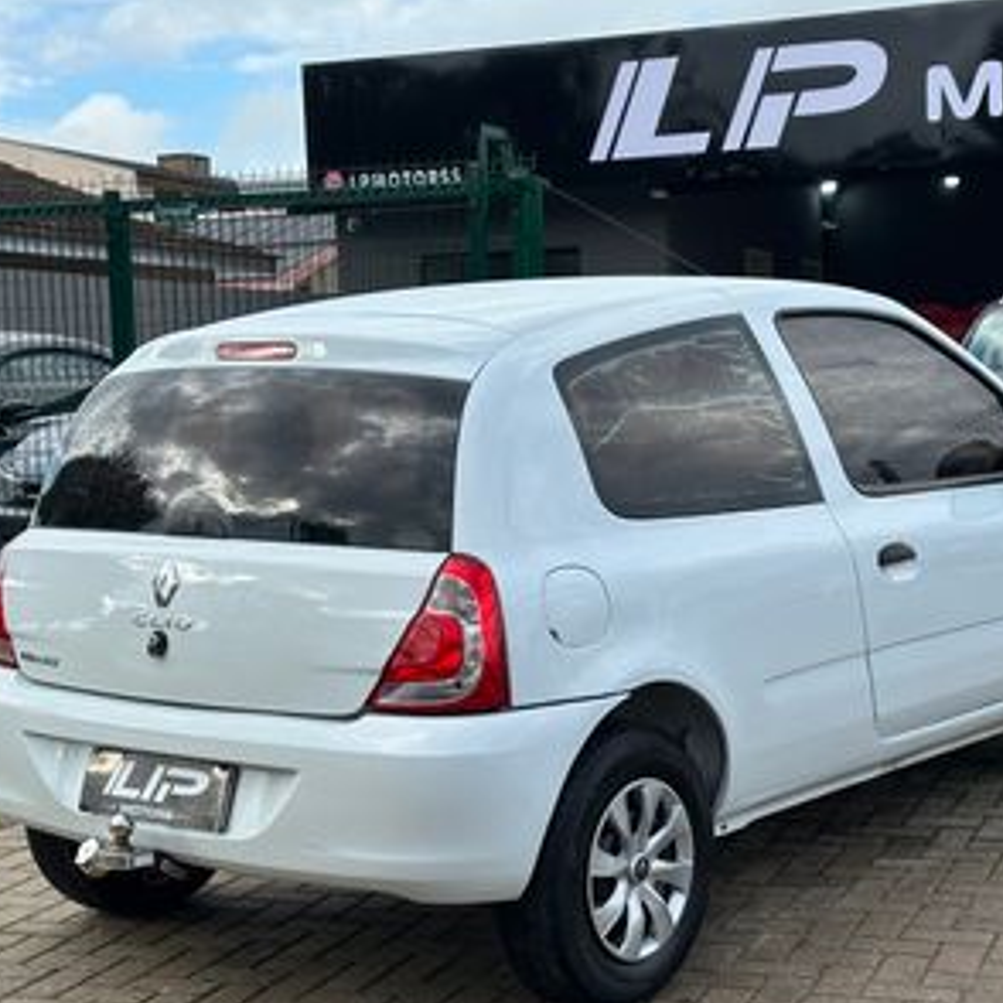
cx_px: 583
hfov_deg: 25.3
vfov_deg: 25.3
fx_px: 2229
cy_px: 556
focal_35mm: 68
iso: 64
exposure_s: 1/1497
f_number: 1.78
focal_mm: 6.86
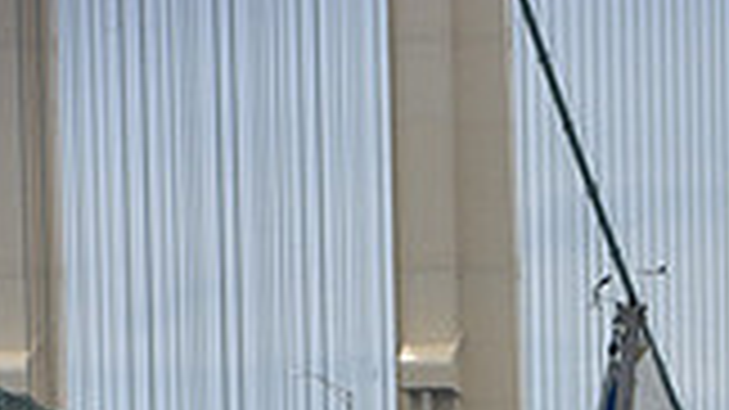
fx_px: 11208
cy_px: 1298
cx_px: 866
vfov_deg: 2.1
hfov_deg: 3.7
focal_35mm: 580
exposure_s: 1/800
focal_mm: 155
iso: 250
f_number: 11
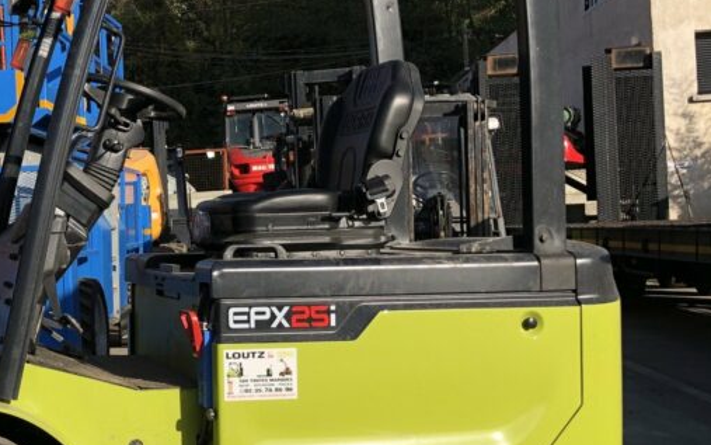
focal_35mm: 60
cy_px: 239
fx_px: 1163
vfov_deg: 21.6
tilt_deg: +0.2
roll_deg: +2.5
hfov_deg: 31.9
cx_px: 32
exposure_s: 1/1656
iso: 20
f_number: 1.8
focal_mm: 4
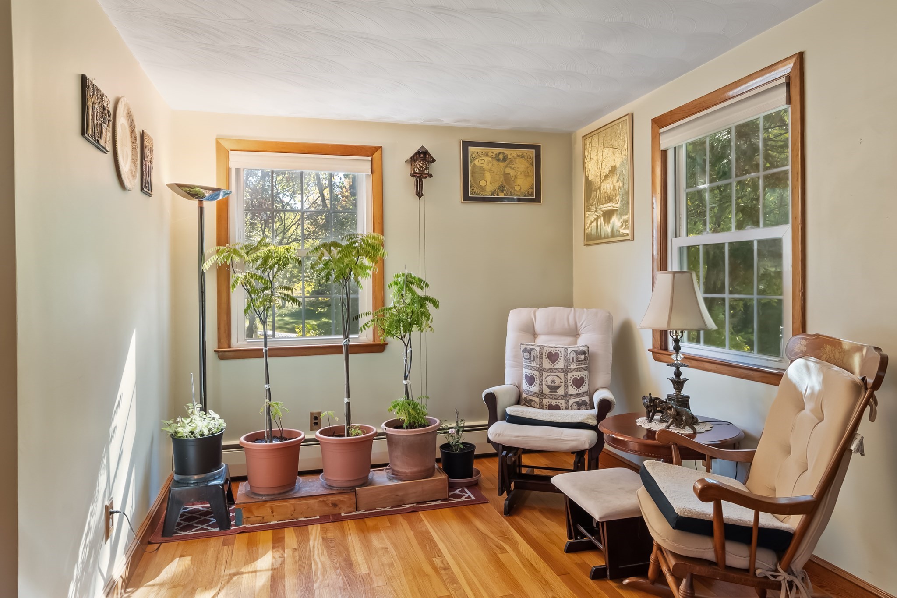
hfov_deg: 73.7
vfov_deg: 53.1
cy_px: 299
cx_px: 448
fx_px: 598
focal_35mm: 24
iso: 320
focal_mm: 16
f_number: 8
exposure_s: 1.3
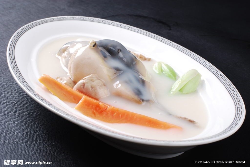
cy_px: 84
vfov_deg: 18.2
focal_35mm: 75
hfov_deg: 27.0
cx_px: 125
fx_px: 521
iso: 100
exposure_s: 1/160
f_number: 13
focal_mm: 50
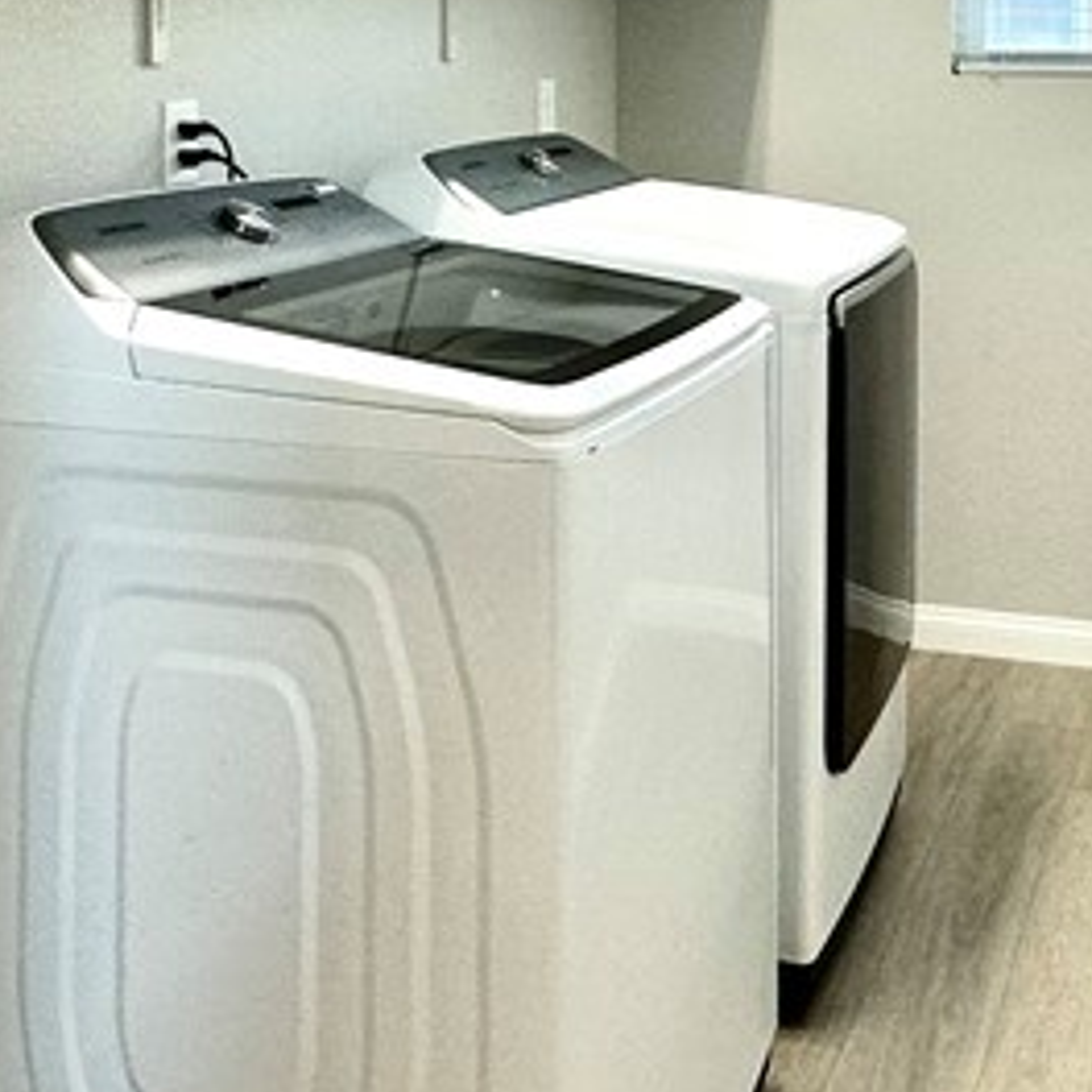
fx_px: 1713
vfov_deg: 32.6
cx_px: 740
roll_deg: -0.6
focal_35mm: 48
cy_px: 4
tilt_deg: +1.3
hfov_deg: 35.0
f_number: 2.2
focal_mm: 2.22
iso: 125
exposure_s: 1/120
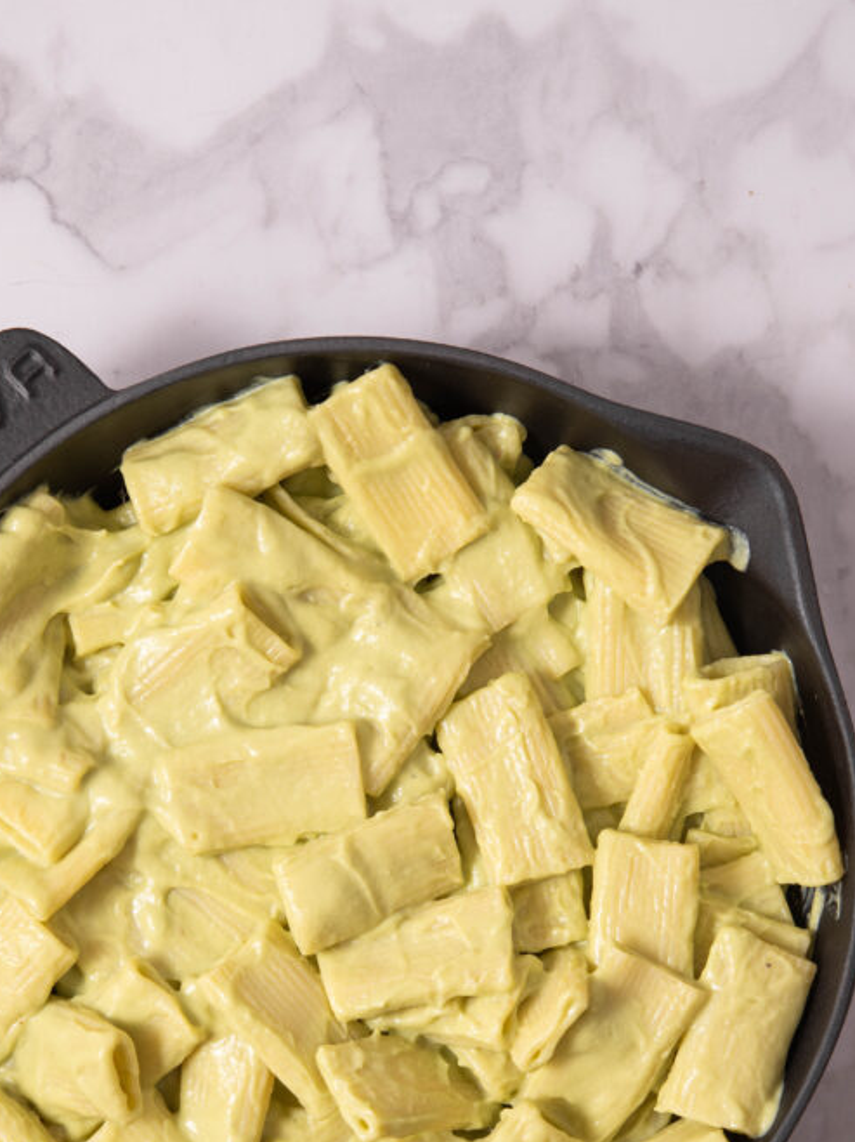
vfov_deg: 21.1
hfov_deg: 16.0
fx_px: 3032
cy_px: 851
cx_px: 373
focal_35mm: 92
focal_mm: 60
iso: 100
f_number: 8
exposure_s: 1/10
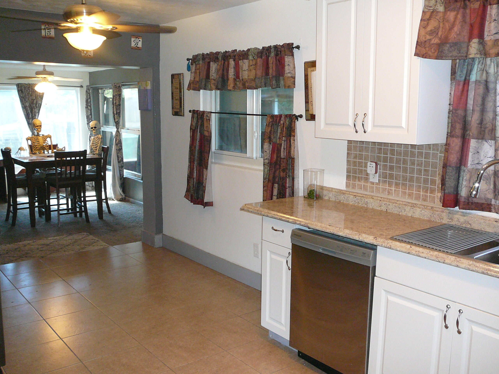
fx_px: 505
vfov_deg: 40.7
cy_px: 187
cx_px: 250
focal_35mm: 35
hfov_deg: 52.6
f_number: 2.8
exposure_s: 1/30
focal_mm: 5.2
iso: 250
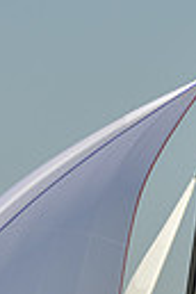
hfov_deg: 1.5
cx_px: 88
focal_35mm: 899
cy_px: 533
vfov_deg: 2.3
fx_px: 7341
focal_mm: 200
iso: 280
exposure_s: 1/1600
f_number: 8
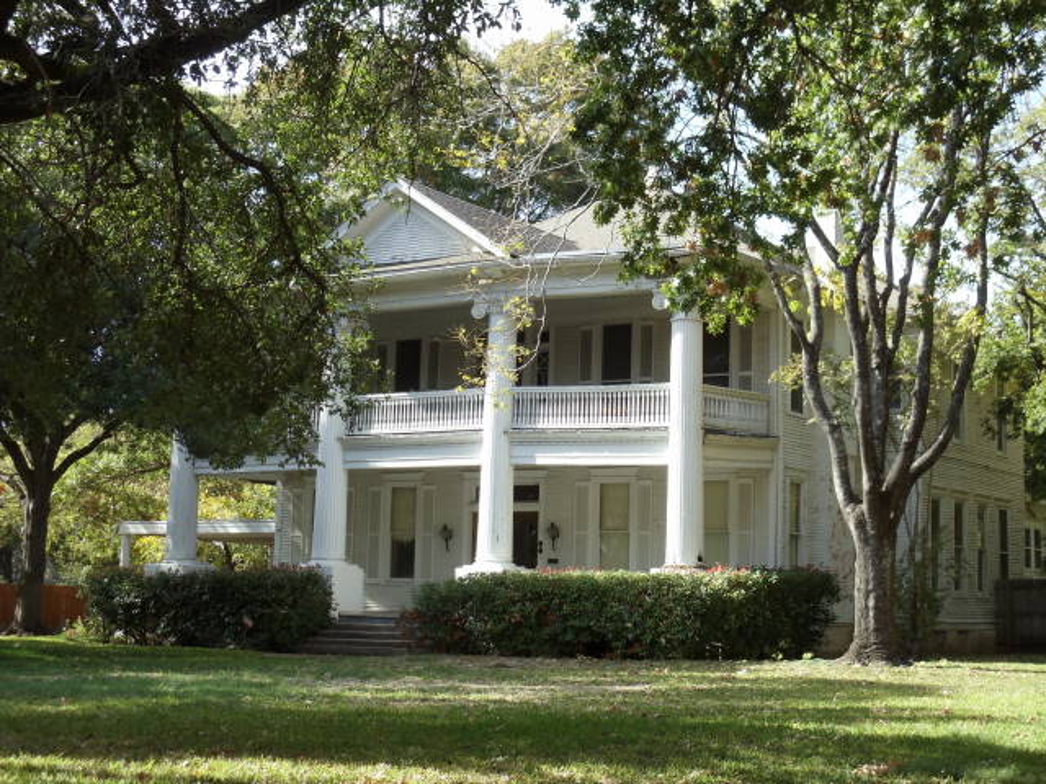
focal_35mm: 74
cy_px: 392
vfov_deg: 19.9
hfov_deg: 26.3
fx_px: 2236
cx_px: 523
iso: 100
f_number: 4.4
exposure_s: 1/200
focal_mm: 10.12
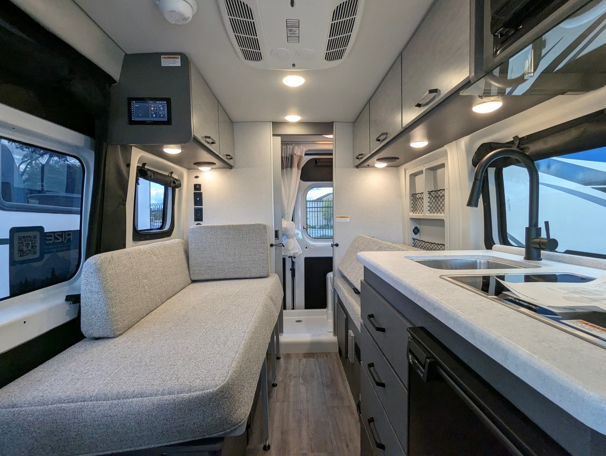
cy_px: 228
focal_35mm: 16
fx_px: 280
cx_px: 303
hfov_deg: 94.4
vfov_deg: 78.2
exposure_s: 1/228
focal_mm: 2.35
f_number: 2.2
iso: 220
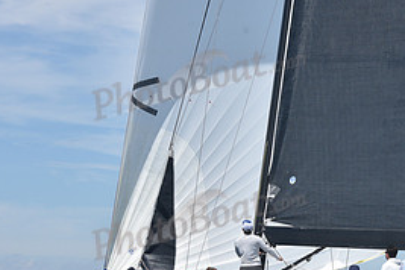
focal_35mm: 152
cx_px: 385
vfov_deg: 9.0
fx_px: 1710
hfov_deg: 13.4
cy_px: 278
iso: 250
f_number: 10
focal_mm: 70
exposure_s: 1/800
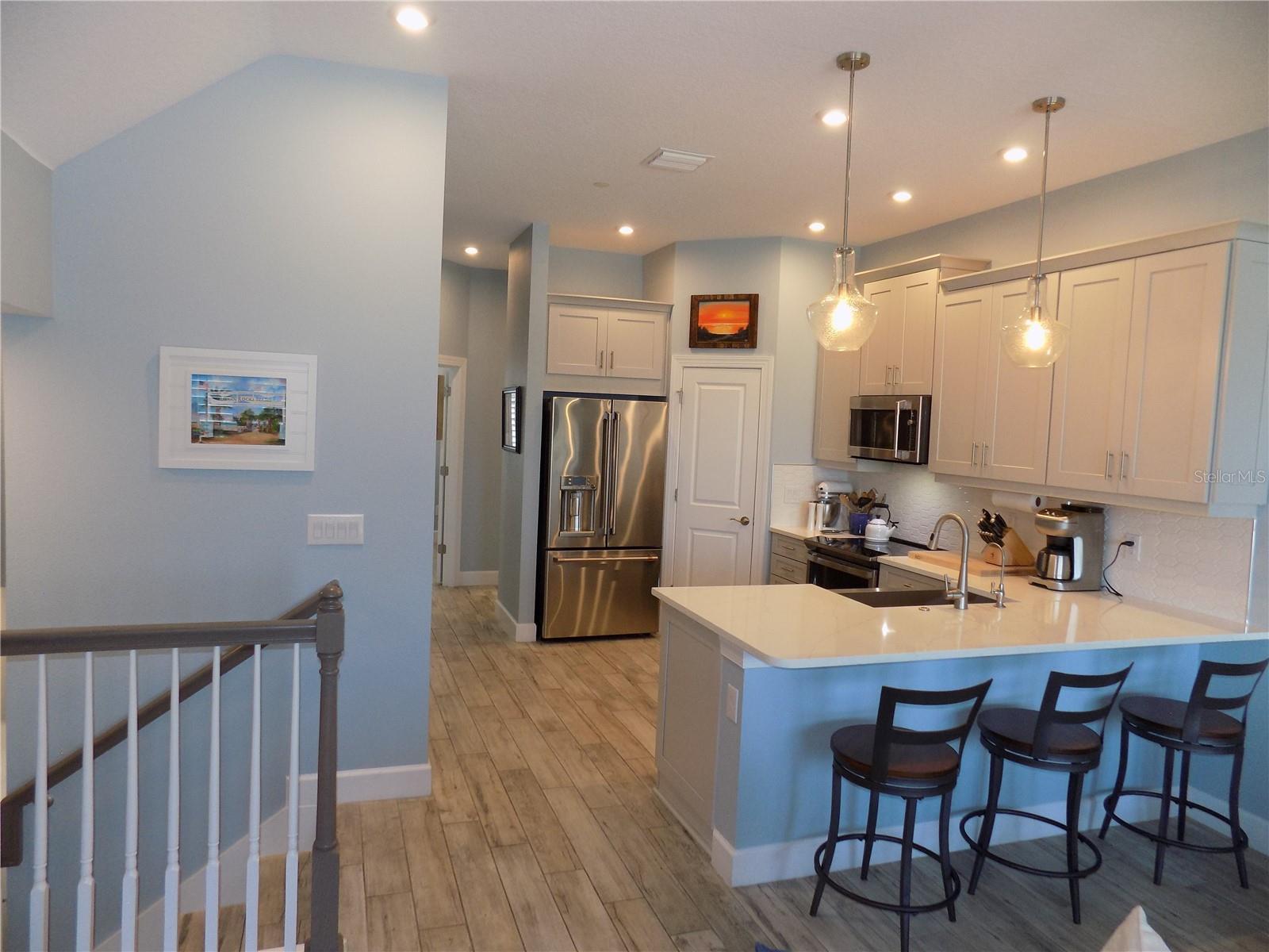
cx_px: 634
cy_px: 476
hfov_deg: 73.9
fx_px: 843
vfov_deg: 58.9
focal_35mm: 23
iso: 140
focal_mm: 4
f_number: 3.1
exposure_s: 1/30
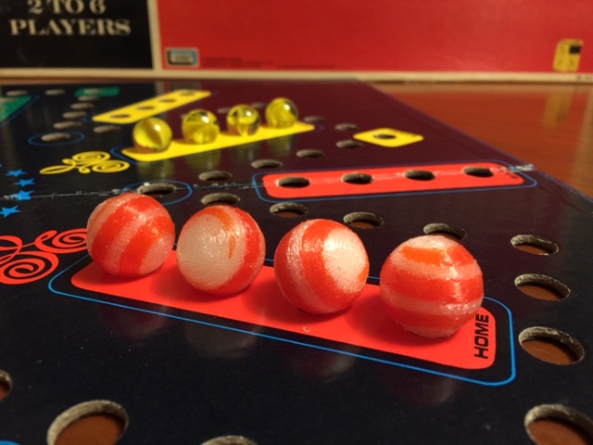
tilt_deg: -23.8
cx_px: 296
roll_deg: -0.1
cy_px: 222
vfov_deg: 48.2
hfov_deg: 61.7
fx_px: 497
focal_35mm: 29
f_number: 2.2
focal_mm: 4.15
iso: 64
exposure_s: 1/4
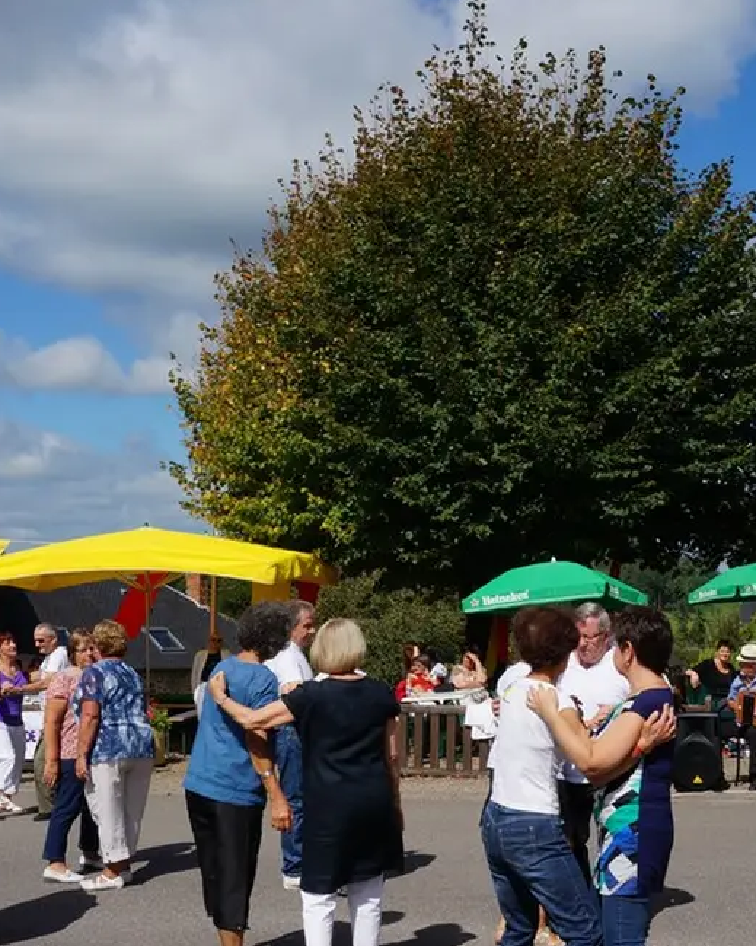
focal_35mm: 52
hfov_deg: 29.0
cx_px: 470
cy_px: 493
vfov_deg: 36.0
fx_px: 1455
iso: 100
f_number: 13
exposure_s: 1/200
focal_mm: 20
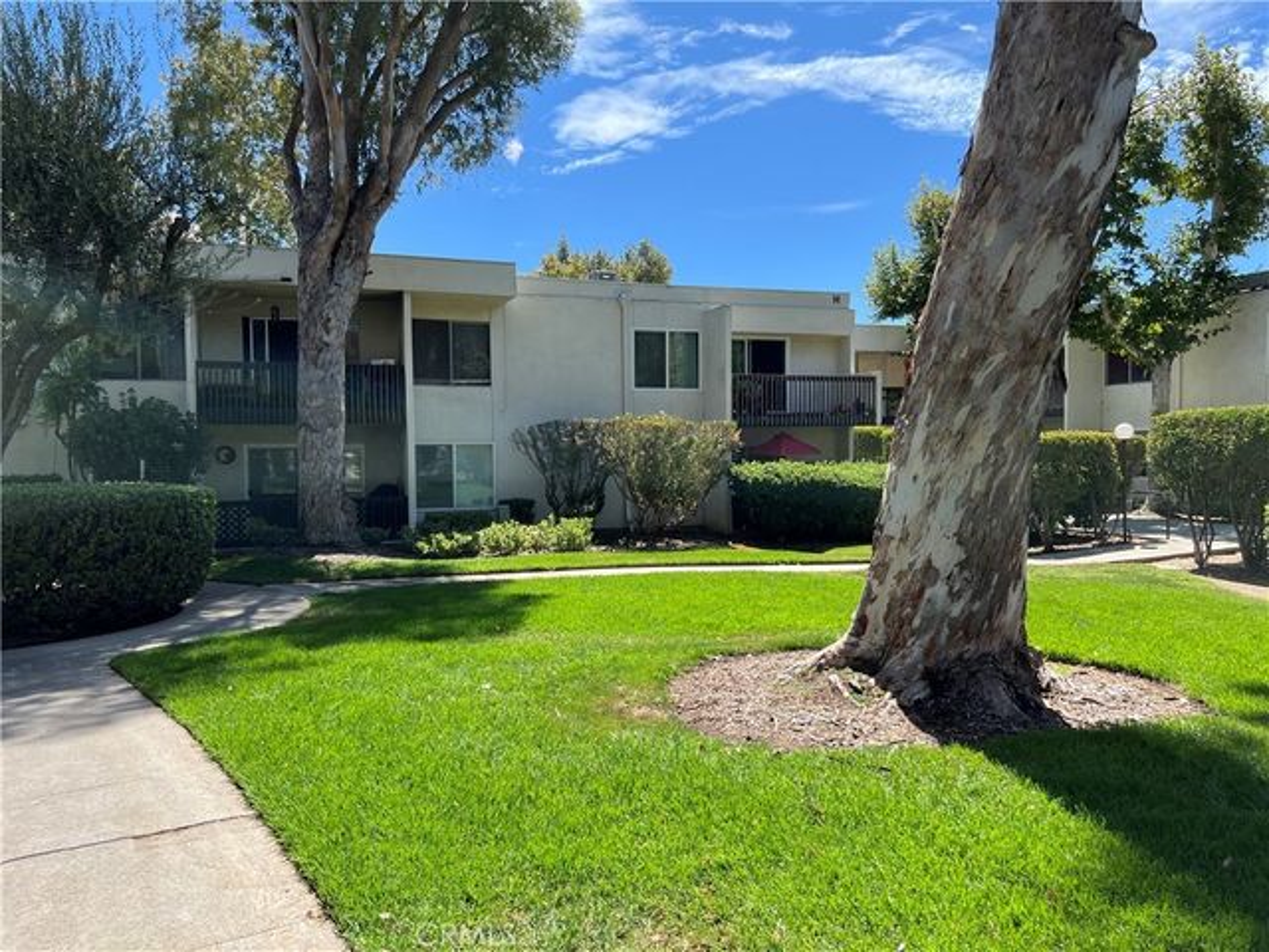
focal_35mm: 26
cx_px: 634
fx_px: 953
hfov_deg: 67.3
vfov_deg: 53.1
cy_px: 476
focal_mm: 5.7
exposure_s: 1/2513
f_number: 1.5
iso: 50
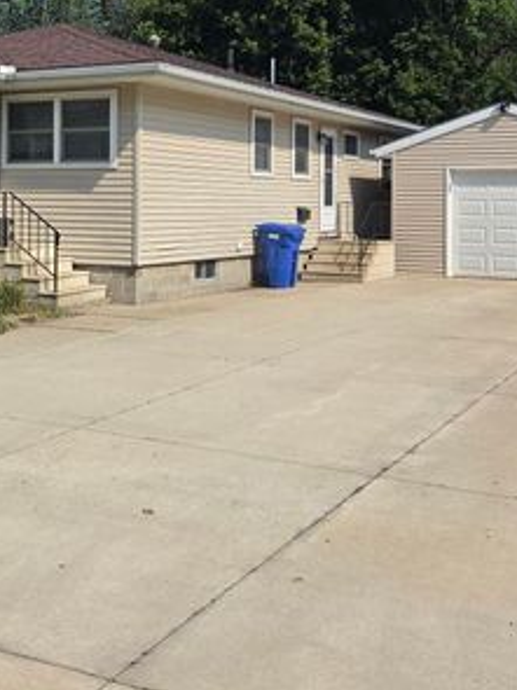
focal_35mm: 52
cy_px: 200
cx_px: 117
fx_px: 1036
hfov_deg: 27.5
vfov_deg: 36.2
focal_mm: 5.4
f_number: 1.8
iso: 80
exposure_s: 1/7595
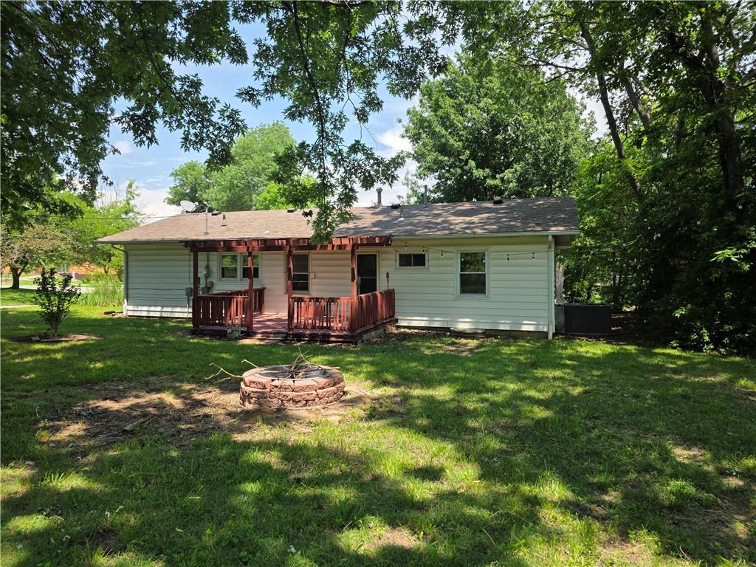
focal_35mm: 23
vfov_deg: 58.9
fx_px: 502
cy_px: 284
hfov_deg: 73.9
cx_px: 378
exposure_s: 1/3001
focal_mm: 6.3
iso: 80
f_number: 1.7
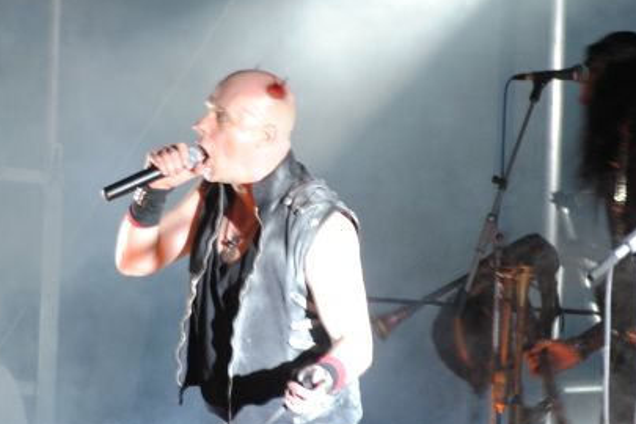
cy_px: 254
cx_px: 239
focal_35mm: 297
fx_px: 5243
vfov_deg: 4.6
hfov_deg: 6.9
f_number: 4.8
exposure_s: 1/25
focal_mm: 125
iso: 400
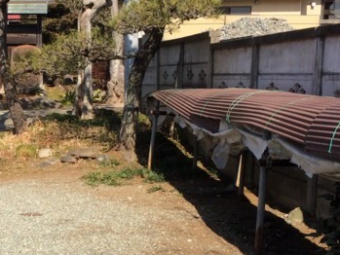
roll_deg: +1.4
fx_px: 835
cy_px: 227
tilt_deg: -12.9
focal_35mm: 85
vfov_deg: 17.1
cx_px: -23
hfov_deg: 21.9
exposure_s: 1/1786
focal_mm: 4.15
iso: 32
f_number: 2.2
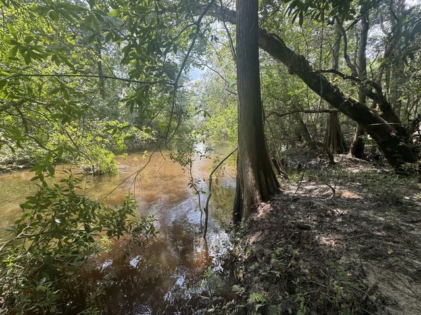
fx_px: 170
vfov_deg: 85.7
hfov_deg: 102.1
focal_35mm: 14
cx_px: 210
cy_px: 158
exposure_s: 1/135
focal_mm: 2.22
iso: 40
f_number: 2.2
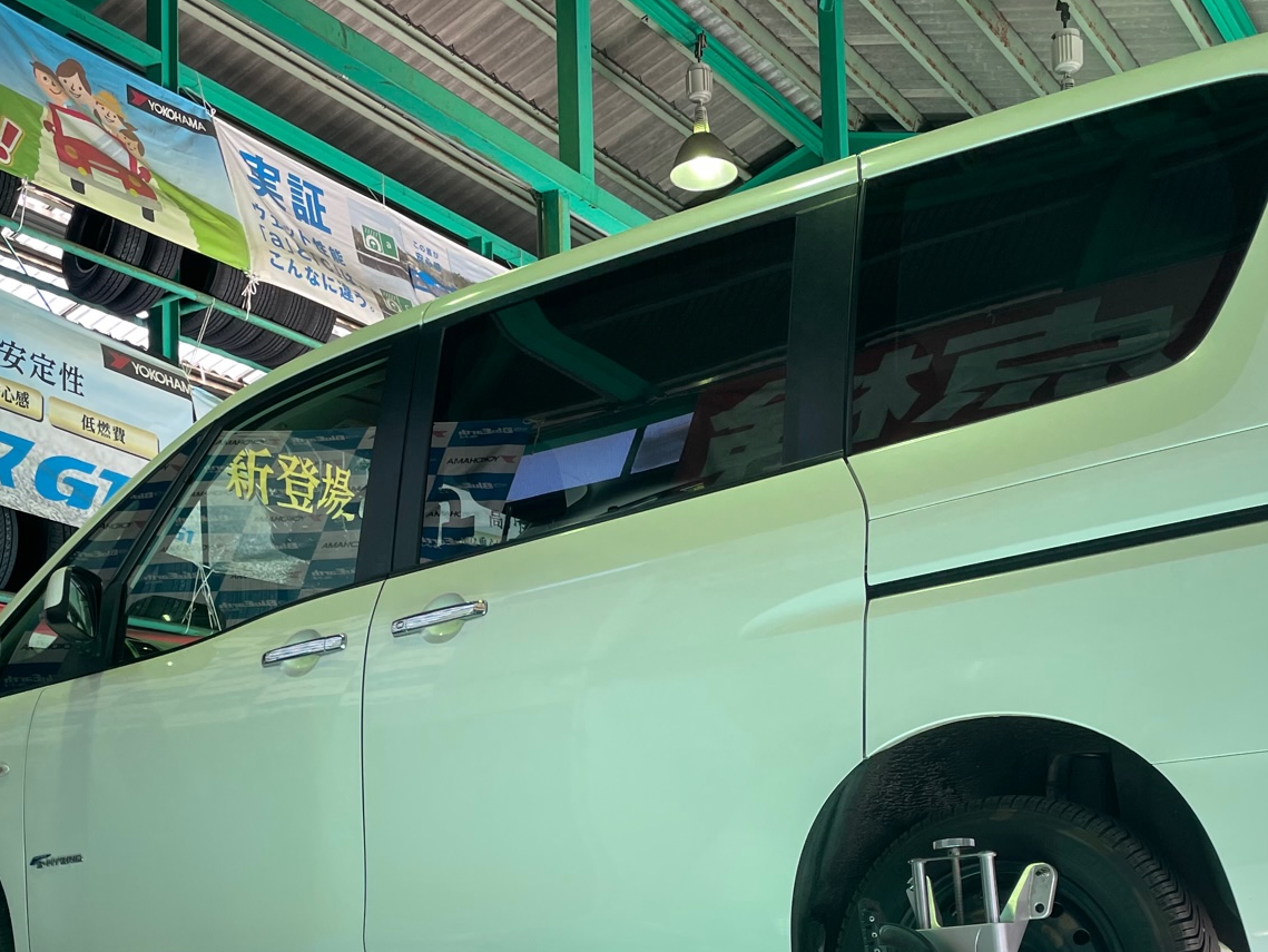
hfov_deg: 41.2
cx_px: 670
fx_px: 1686
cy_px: 789
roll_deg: +1.8
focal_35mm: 46
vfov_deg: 30.6
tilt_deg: +5.8
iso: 40
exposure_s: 1/100
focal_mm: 4.2
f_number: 1.6
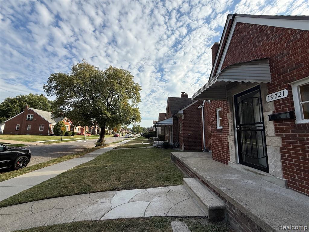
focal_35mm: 14
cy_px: 116
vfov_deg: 85.7
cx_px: 154
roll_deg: -1.0
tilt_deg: +7.6
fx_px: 125
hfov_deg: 102.1
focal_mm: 2.22
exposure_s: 1/1961
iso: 50
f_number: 2.2
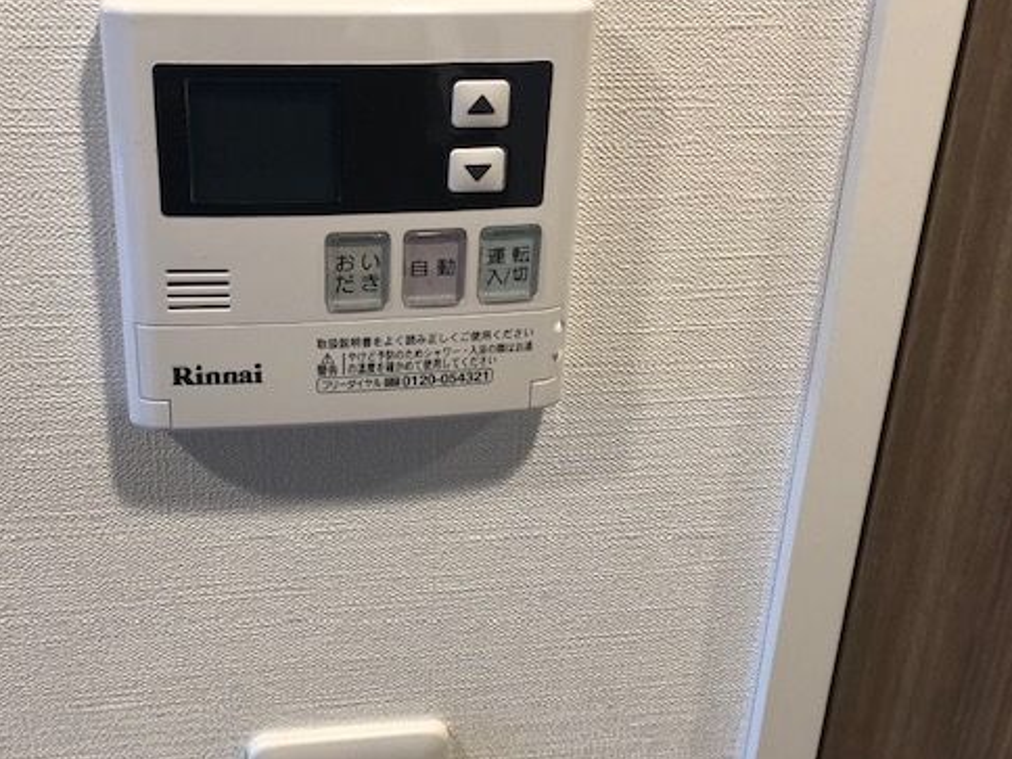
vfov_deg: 38.4
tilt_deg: -20.1
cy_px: 278
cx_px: 391
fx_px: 1082
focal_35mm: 37
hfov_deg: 49.7
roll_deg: +0.2
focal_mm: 3.99
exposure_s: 1/33
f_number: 1.8
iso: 40
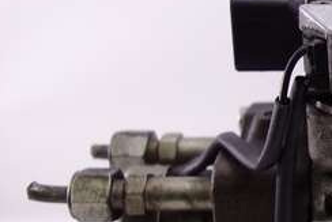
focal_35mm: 94
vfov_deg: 14.5
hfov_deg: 19.6
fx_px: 867
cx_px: 459
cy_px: 74
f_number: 2.2
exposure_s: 1/100
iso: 125
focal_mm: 10.4
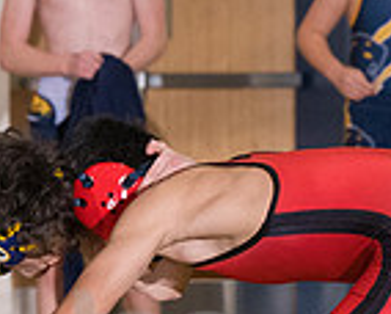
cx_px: 157
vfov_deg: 1.9
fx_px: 9630
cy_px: 388
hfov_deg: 2.3
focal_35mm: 831
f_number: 5.6
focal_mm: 145
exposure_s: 1/250
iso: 2000
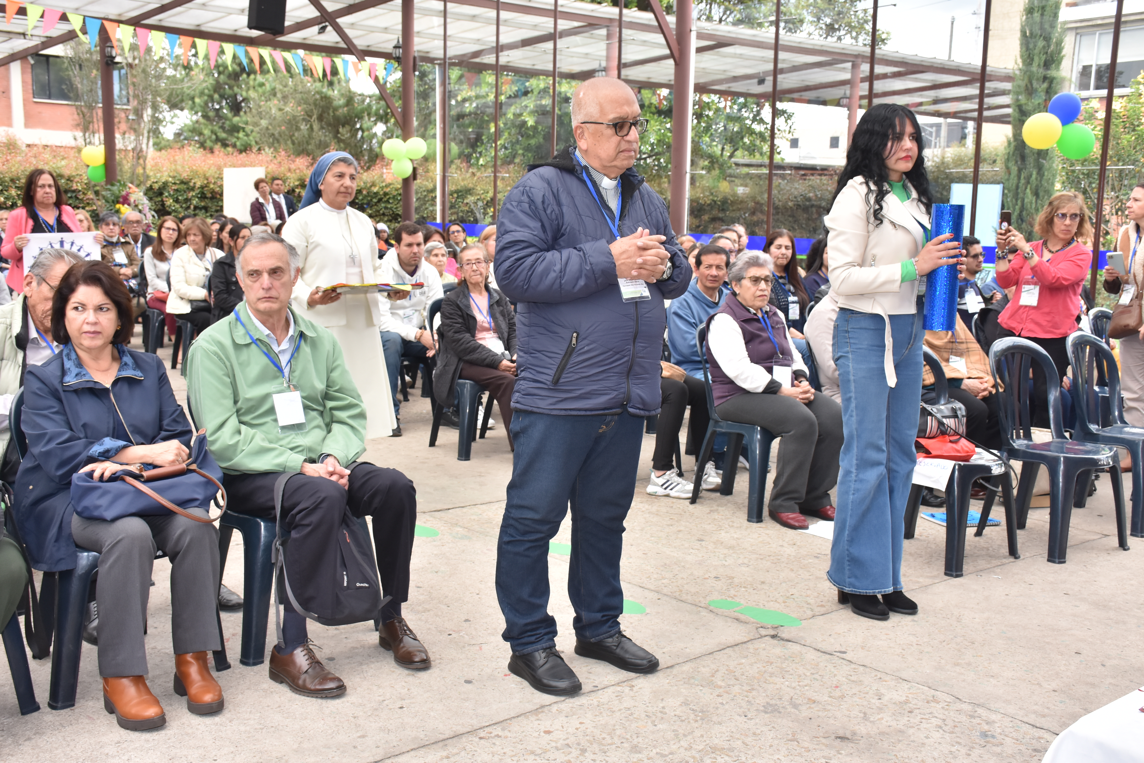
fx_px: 1240
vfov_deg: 34.2
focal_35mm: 39
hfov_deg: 49.5
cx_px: 572
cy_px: 382
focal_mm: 26
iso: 400
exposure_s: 1/200
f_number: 7.1
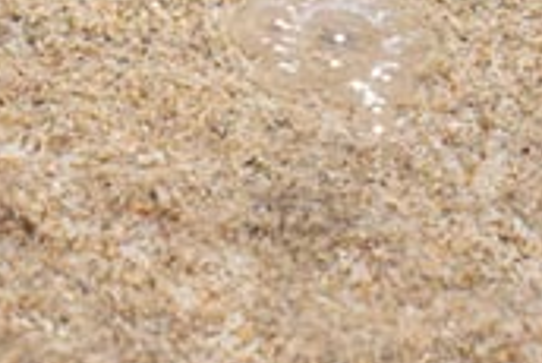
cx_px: 57
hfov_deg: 8.4
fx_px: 3677
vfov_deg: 5.6
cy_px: -16
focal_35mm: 244
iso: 200
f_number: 13
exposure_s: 1/2000
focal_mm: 70
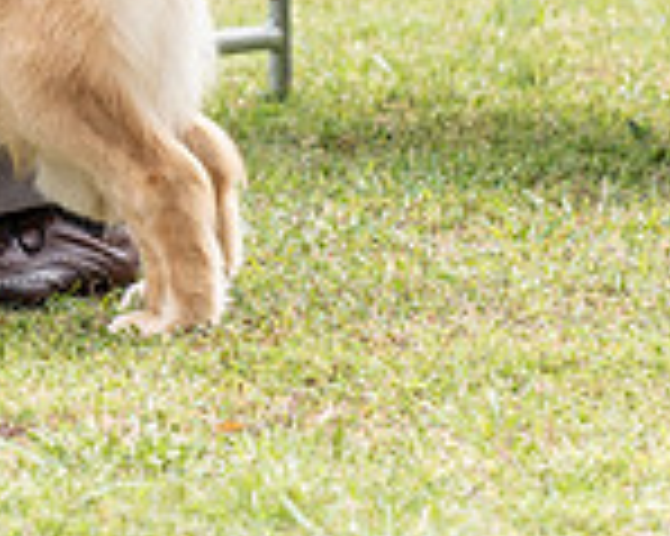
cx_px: -574
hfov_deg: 3.7
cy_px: -464
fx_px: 10384
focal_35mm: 524
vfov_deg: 2.9
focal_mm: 123
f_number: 4.5
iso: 400
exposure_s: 1/1000
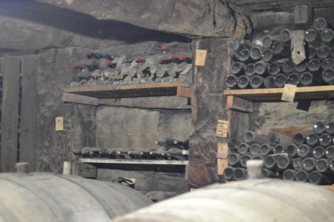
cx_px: 167
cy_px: 111
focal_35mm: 75
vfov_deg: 18.1
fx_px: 695
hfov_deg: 27.0
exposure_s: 1/10
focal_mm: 50
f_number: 1.6
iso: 1600
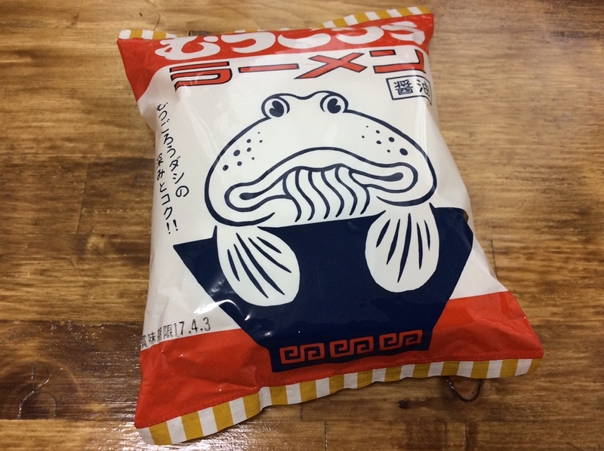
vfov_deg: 44.1
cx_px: 302
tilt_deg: -66.2
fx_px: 558
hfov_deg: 56.9
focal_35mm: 32
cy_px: 226
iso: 64
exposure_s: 1/24
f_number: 2.4
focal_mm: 3.3
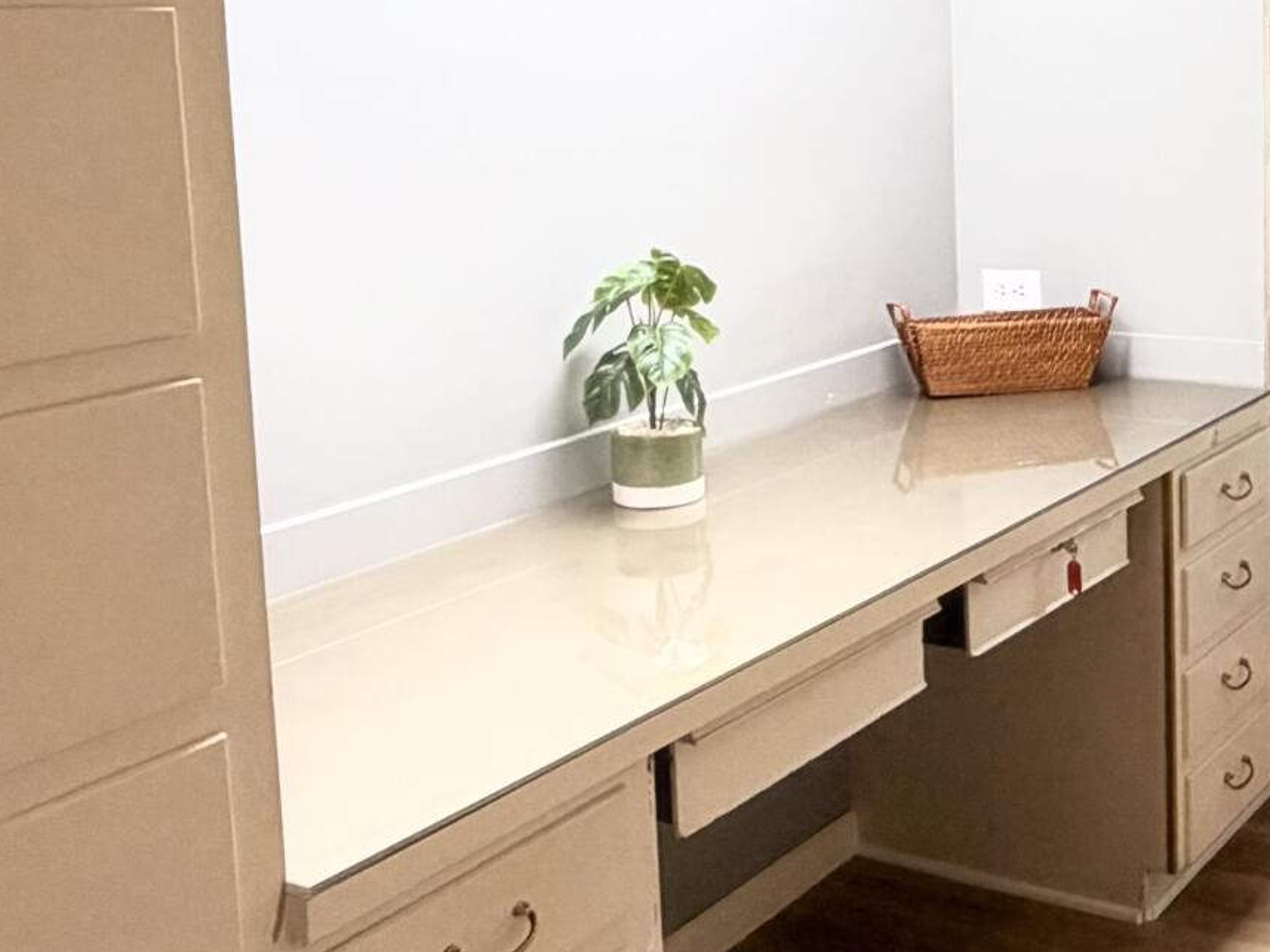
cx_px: 1006
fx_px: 1798
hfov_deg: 37.6
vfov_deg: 29.2
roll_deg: +1.5
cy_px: 238
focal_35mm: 49
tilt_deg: -6.0
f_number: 2.2
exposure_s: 1/60
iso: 200
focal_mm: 2.22
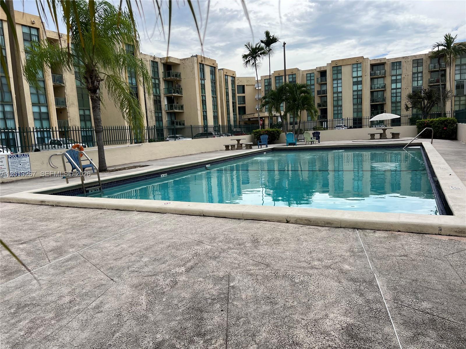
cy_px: 174
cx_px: 233
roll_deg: +3.1
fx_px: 350
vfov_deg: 53.1
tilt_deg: -8.0
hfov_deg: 67.3
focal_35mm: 26
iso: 50
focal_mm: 5.7
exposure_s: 1/2083
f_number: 1.5
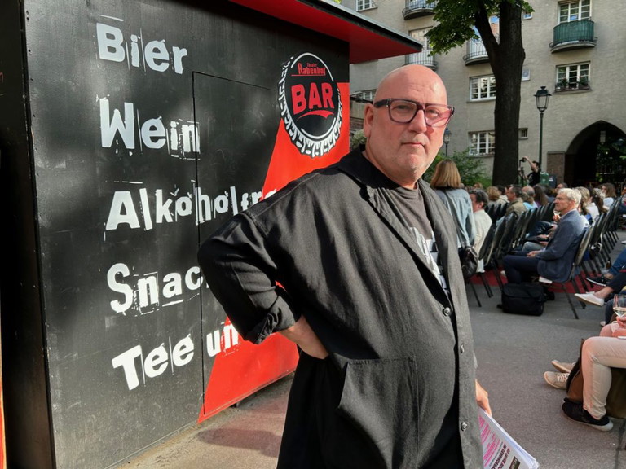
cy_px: 234
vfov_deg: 53.1
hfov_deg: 67.3
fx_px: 470
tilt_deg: -4.3
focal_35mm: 26
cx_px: 313
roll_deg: +1.2
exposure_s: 1/658
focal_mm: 5.7
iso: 50
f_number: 1.5
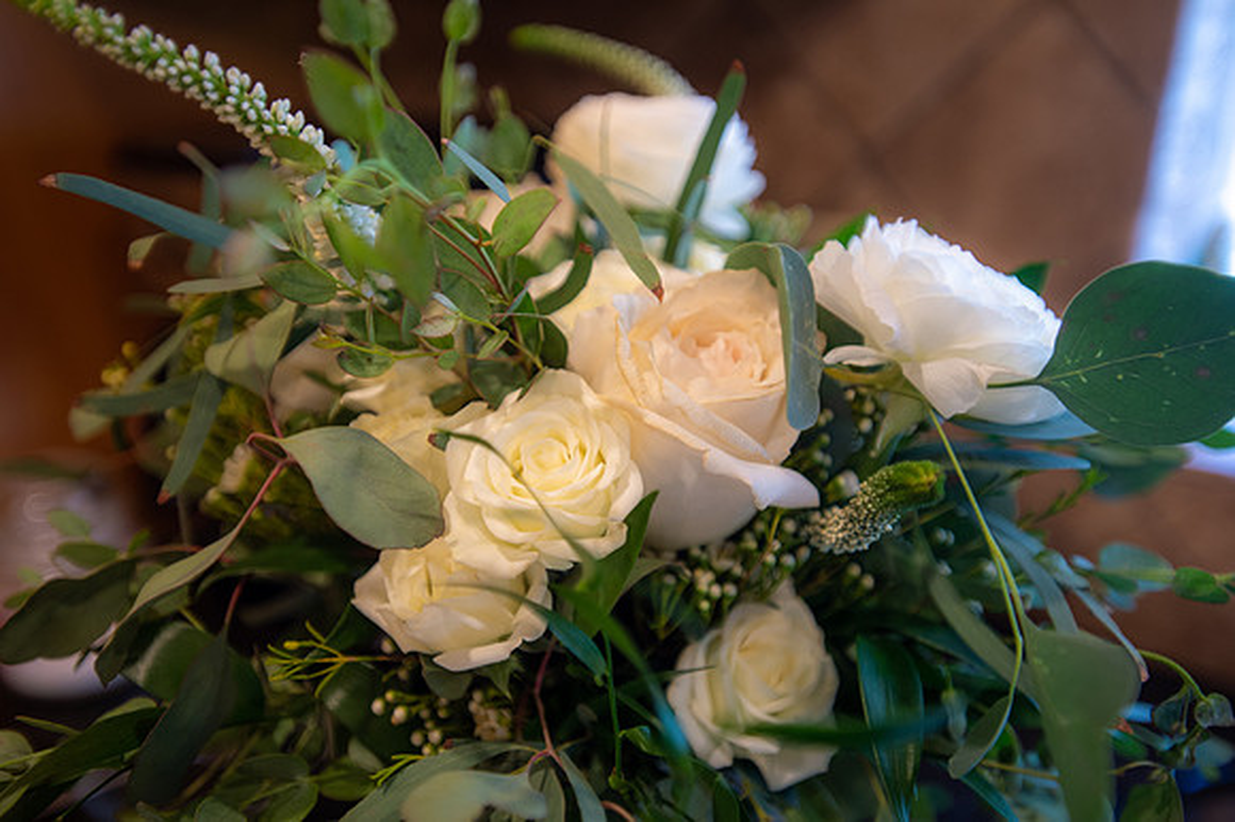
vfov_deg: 43.6
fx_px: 1029
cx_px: 618
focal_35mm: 30
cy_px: 411
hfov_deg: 62.0
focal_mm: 30
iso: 500
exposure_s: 1/40
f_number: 2.8
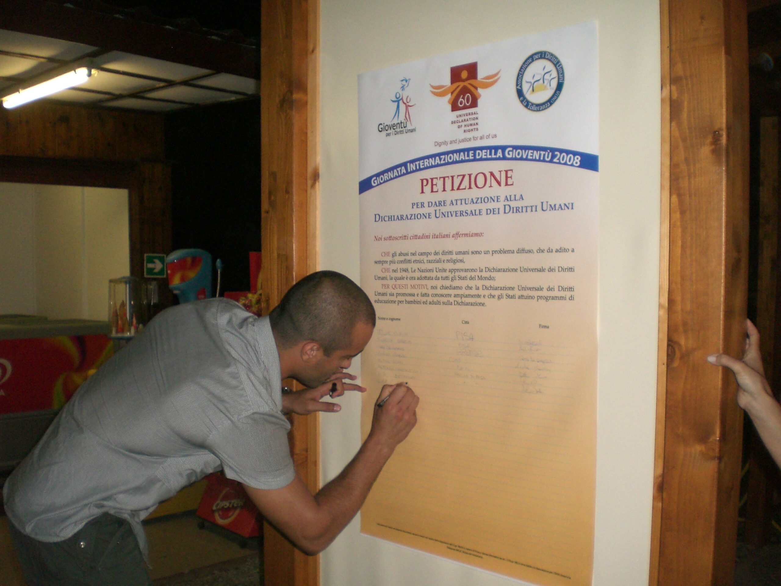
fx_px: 857
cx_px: 390
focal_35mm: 38
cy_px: 293
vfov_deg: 37.7
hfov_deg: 49.0
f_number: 3.1
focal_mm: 6.3
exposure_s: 1/60
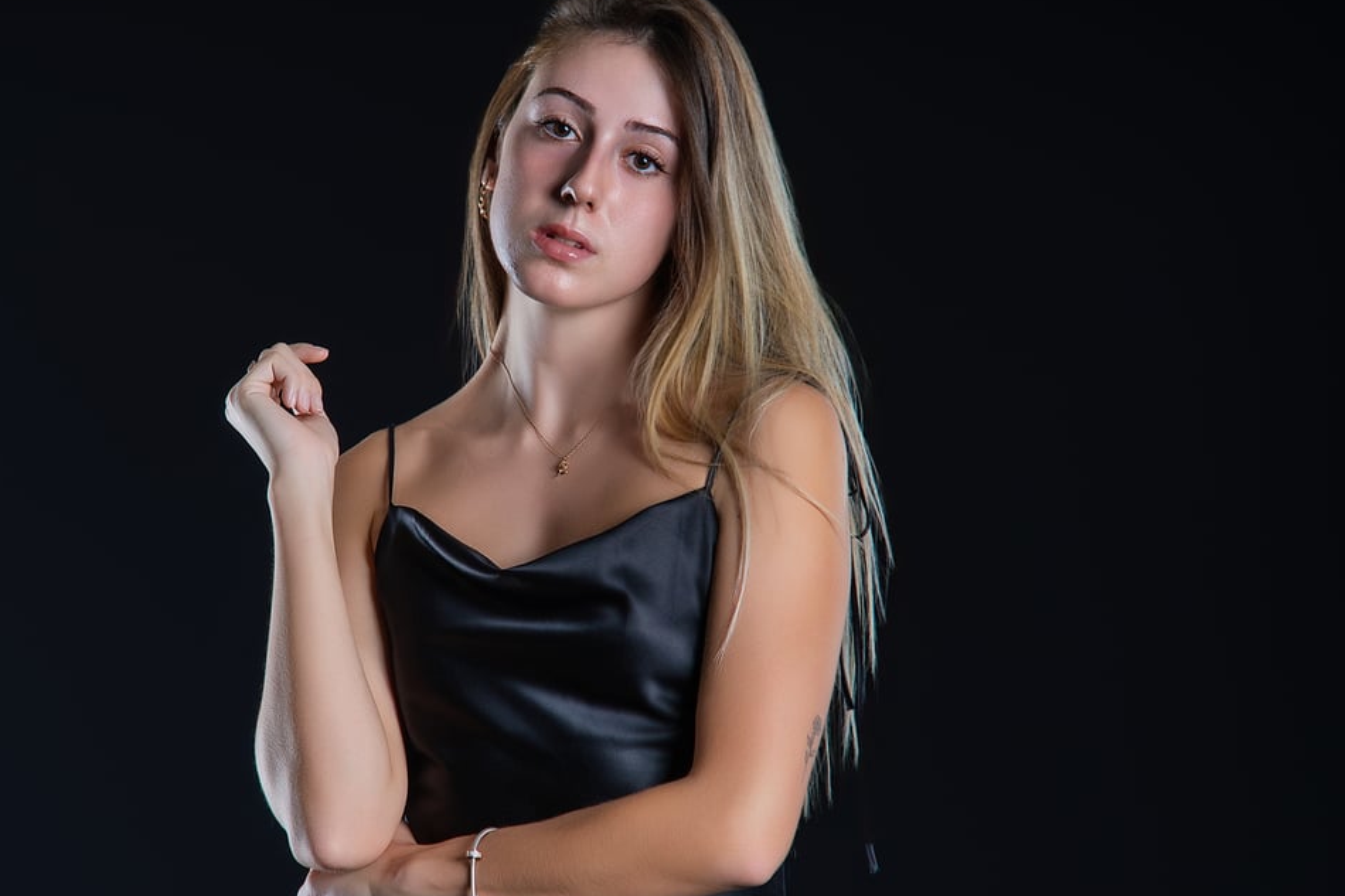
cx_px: 558
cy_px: 469
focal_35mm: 252
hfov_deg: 8.2
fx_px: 9413
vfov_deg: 5.5
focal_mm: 187
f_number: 7.1
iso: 125
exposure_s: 1/250
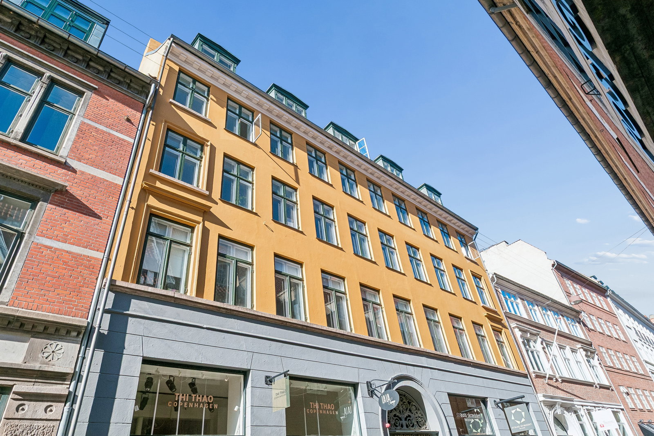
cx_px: 327
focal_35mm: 21
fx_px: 382
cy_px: 218
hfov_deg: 81.2
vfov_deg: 59.5
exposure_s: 1/320
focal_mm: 14
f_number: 10
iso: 200
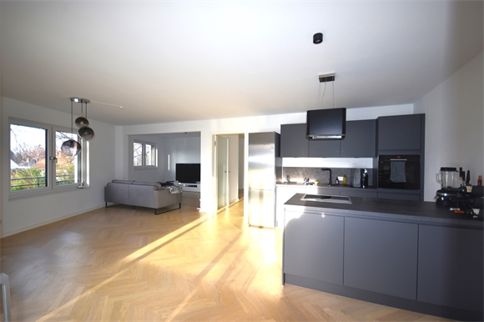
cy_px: 161
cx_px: 242
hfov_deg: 100.4
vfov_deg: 77.3
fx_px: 202
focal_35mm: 15
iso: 280
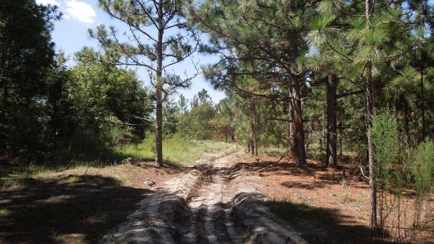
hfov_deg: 67.9
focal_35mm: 28
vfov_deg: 41.4
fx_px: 322
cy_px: 109
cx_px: 218
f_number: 3.3
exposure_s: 1/500
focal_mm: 4.5
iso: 100
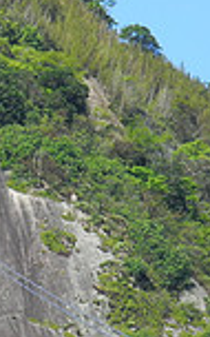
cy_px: 79
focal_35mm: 807
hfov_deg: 1.6
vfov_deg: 2.6
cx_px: -164
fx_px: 7390
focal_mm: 42.6
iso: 100
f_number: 5.6
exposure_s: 1/365
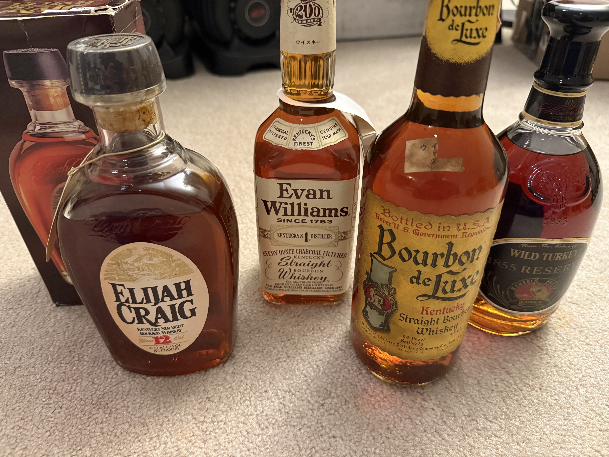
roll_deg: +0.2
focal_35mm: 24
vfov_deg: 56.8
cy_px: 228
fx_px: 422
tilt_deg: -34.9
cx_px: 304
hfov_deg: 71.6
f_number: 1.78
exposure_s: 1/42
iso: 800
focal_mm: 6.76
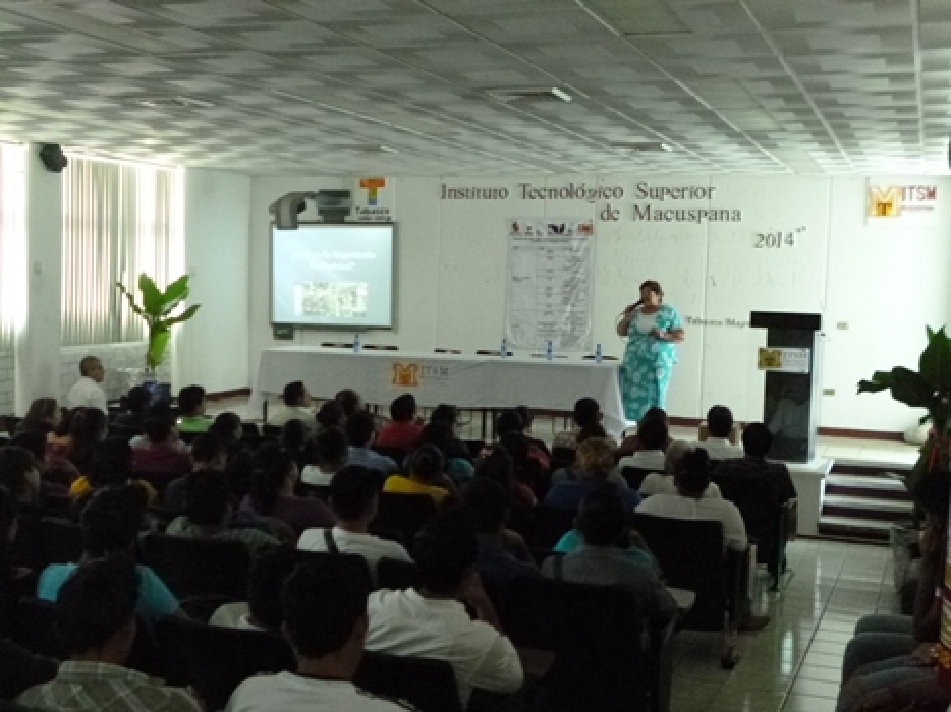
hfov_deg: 43.0
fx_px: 1208
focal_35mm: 44
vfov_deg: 32.9
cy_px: 356
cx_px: 476
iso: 1000
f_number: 3.4
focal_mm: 7.9
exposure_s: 1/15
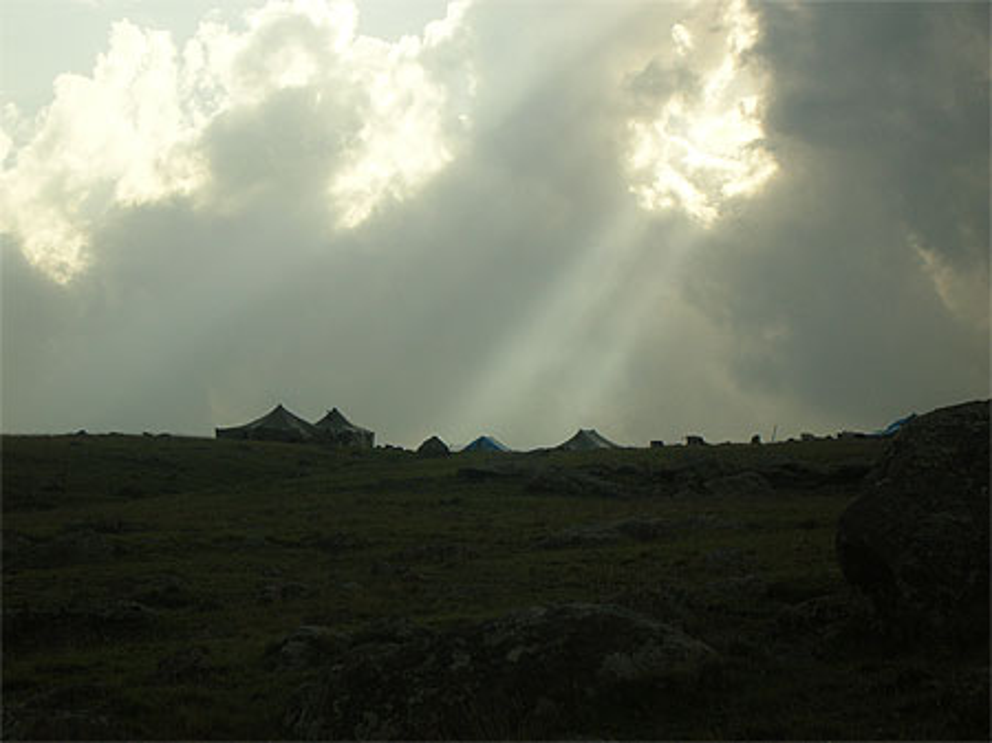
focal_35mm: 105
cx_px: 496
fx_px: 3007
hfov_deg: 18.7
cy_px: 372
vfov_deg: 14.1
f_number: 4.9
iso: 50
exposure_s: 1/557
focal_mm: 17.4
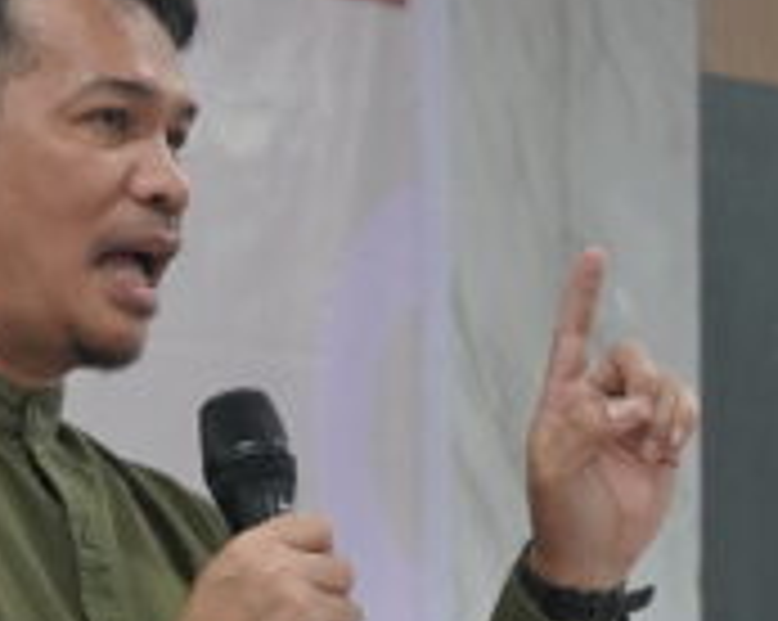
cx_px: 40
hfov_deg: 6.8
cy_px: 695
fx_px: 6555
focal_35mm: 285
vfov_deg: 5.4
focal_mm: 70
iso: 5000
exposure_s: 1/160
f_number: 5.6
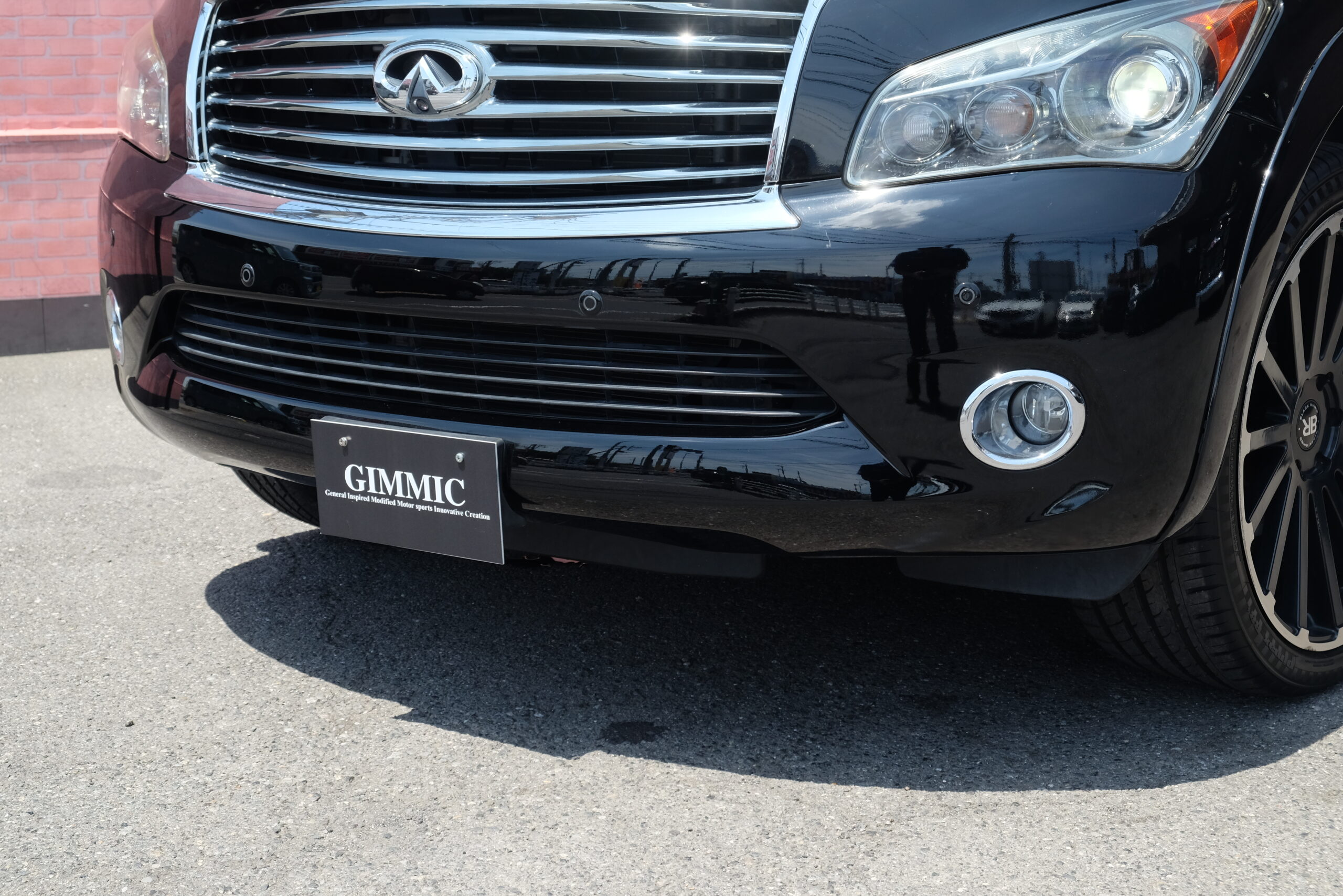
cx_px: 672
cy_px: 448
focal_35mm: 51
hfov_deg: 38.9
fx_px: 1903
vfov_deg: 26.5
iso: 400
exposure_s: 1/400
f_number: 6.4
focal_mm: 34.3
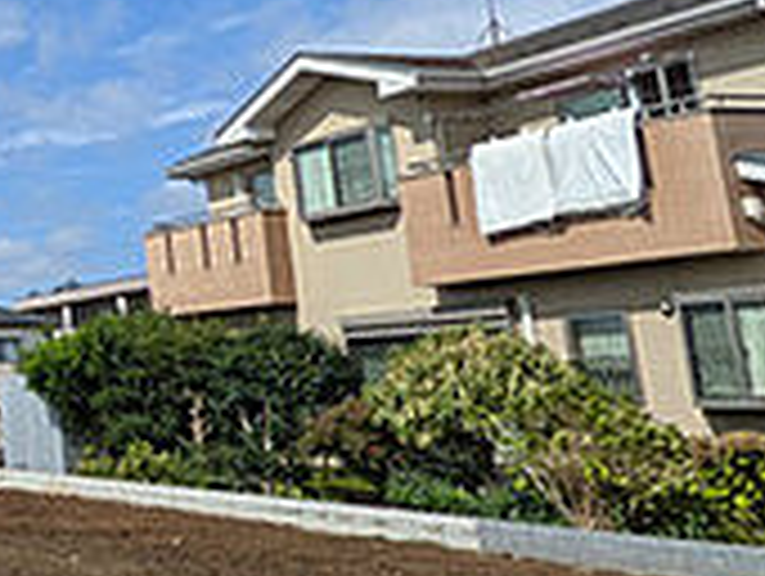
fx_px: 1129
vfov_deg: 28.5
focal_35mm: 51
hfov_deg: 23.6
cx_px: -540
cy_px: 218
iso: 47
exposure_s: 1/2604
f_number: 2.2
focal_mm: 1.83
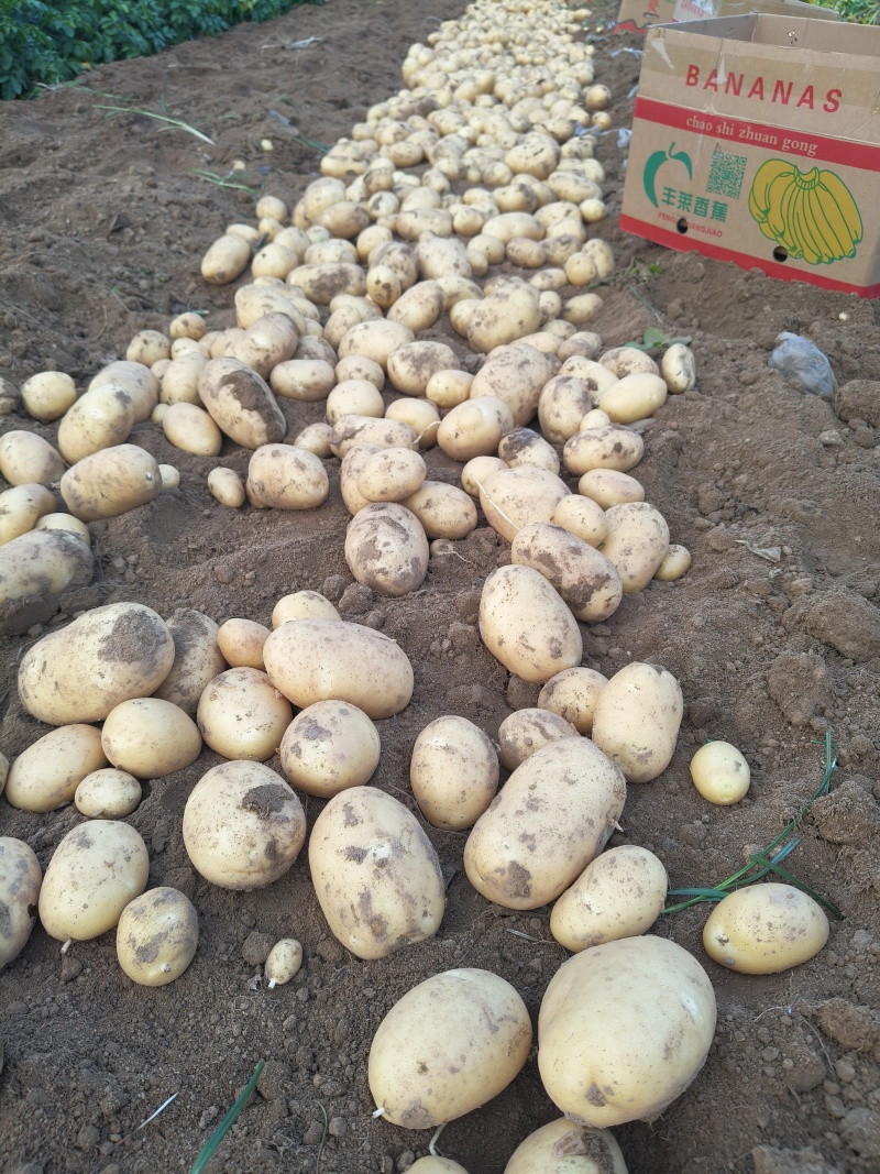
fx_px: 881
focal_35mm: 26
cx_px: 440
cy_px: 587
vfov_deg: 67.3
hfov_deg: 53.1
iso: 160
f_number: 1.8
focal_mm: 4.84
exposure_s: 1/100
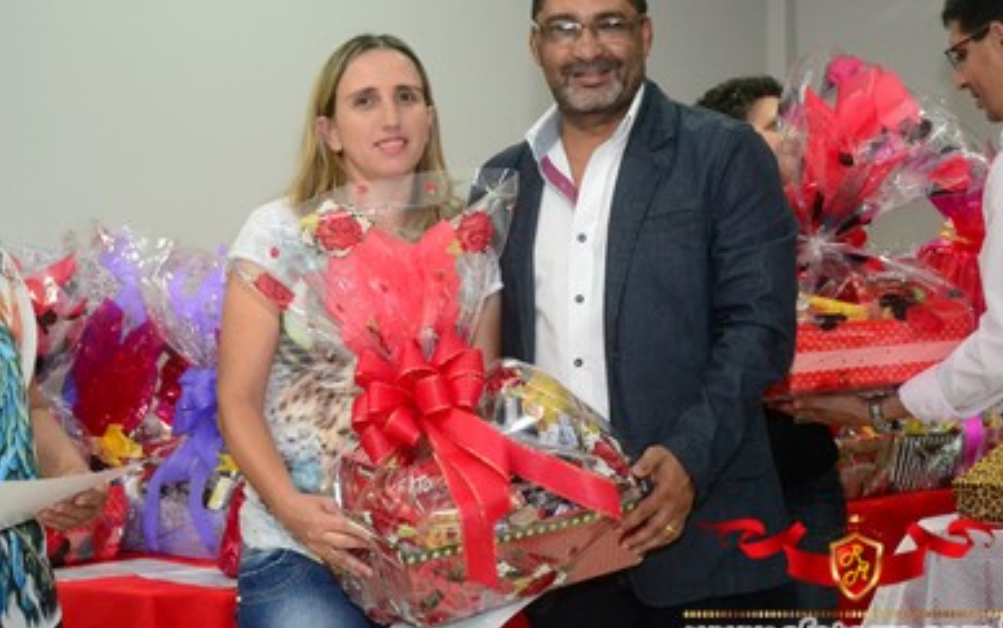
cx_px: 468
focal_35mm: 85
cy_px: 295
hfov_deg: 24.3
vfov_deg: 15.4
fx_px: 2325
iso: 3200
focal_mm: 48
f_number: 5.6
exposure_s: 1/100
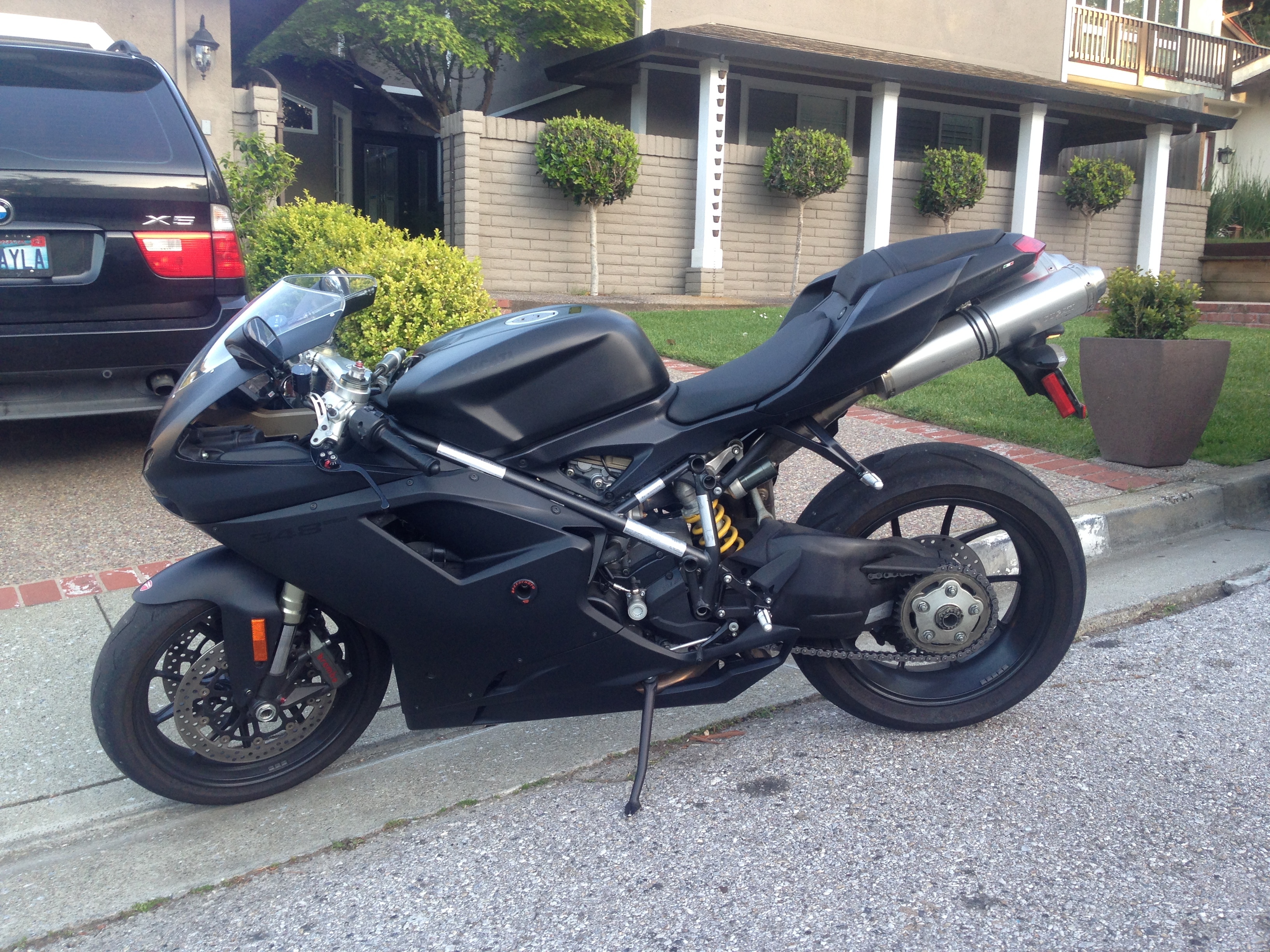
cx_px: 635
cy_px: 476
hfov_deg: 55.4
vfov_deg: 42.9
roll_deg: -1.8
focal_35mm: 33
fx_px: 1211
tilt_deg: -9.0
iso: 50
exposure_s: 1/60
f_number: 2.4
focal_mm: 4.12
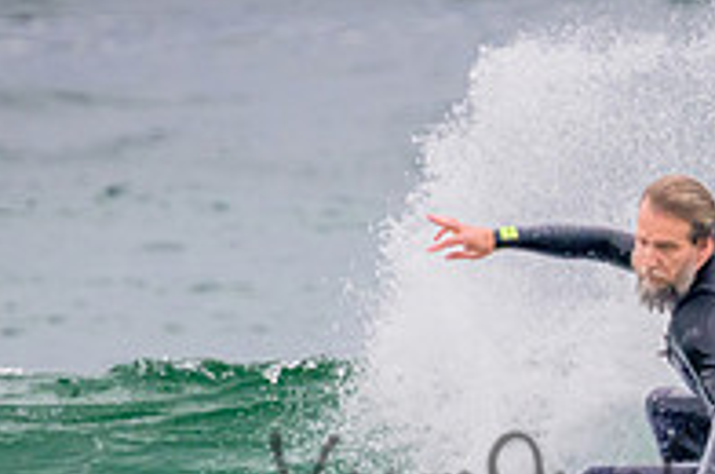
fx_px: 47053
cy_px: 458
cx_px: 646
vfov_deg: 0.6
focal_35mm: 2373
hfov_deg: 0.9
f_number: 11
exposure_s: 1/1600
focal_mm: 800
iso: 2800
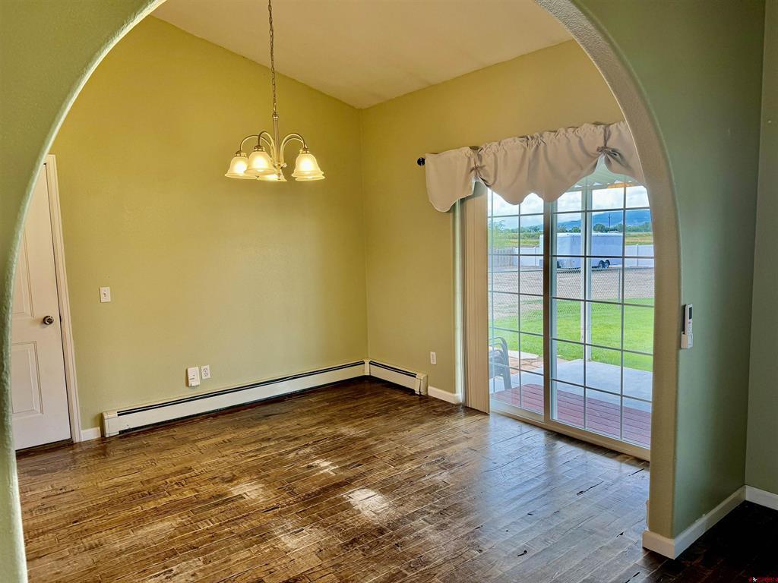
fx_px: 539
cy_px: 292
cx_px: 389
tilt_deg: -6.4
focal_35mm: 24
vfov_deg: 56.8
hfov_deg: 71.6
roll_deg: +1.2
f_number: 1.78
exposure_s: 1/188
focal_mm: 6.76
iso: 80
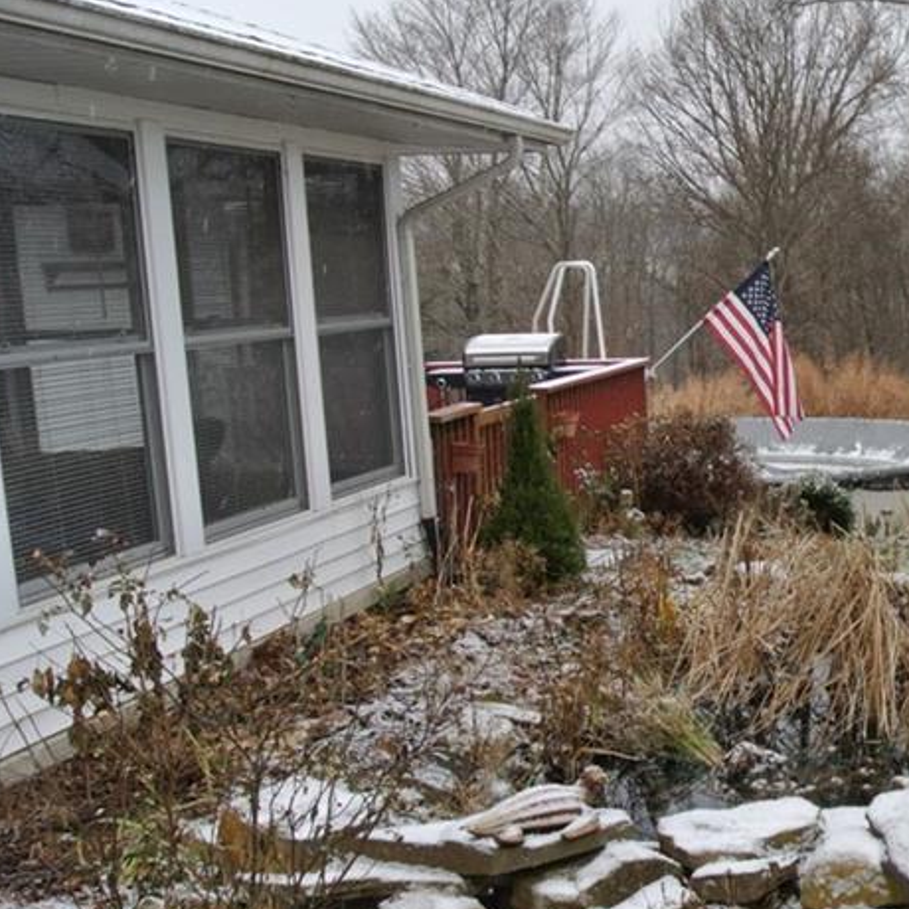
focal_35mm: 53
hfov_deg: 29.2
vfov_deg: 32.1
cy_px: 569
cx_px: 990
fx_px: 1575
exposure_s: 1/60
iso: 140
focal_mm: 10.7
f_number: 3.5
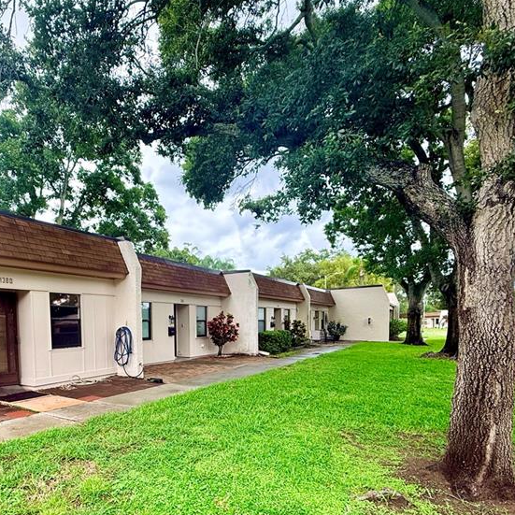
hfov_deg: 65.8
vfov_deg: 65.1
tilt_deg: -3.1
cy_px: 352
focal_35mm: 23
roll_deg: +0.9
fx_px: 387
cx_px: 180
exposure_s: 1/458
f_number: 2.2
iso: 64
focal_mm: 2.22
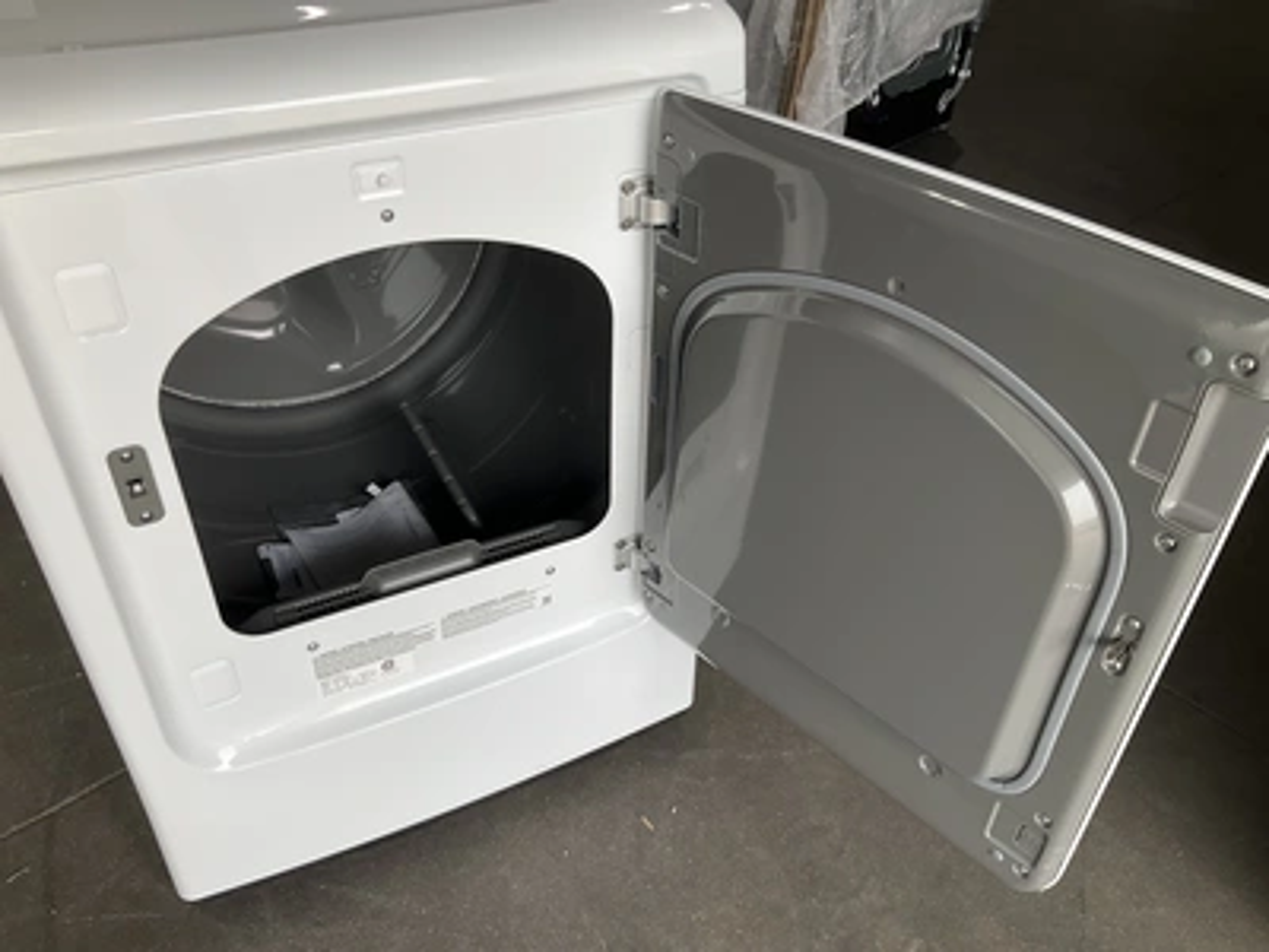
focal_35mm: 29
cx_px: 634
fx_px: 1063
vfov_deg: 48.2
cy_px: 476
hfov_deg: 61.7
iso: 20
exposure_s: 1/222
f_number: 1.8
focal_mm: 3
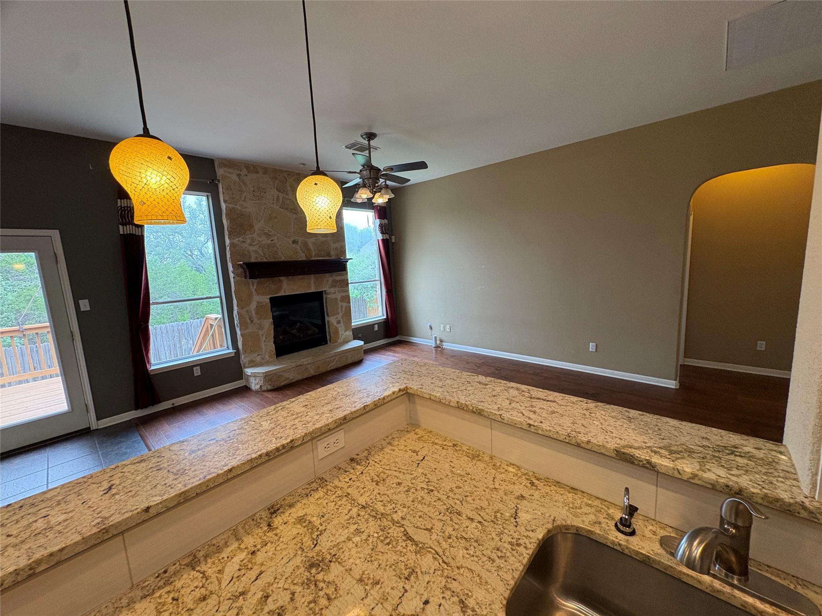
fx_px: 332
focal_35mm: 14
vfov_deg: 85.7
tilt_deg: -8.5
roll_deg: +3.2
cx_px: 411
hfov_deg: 102.1
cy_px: 308
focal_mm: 2.22
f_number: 2.2
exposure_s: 1/120
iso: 400
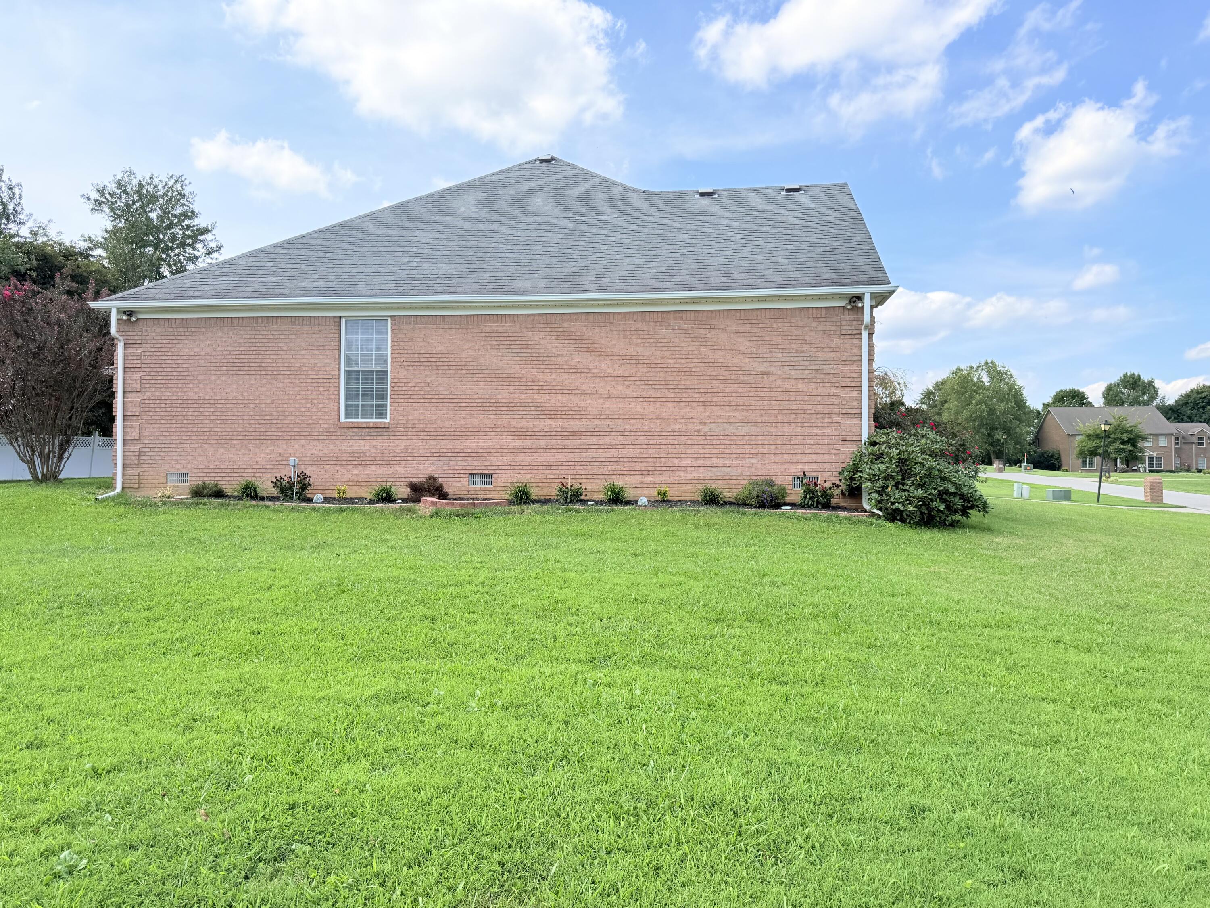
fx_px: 839
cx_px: 605
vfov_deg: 56.8
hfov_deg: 71.6
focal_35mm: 24
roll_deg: +0.2
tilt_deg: +1.0
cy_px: 454
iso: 100
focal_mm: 6.76
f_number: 1.78
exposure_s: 1/3584
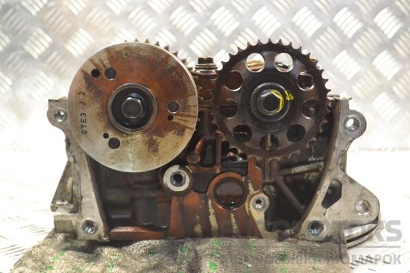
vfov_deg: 23.4
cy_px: 138
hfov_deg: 34.5
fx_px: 660
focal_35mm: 58
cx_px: 206
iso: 3200
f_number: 6.3
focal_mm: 38
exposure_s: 1/160
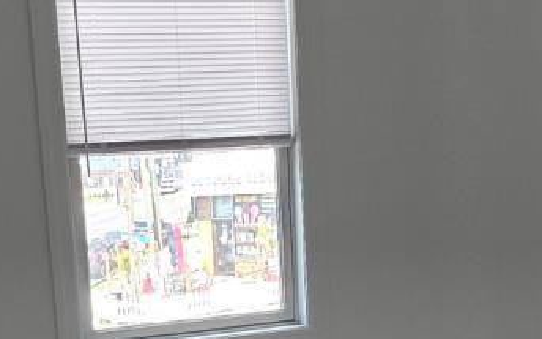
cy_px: 357
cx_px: 187
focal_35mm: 60
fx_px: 886
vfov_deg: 20.8
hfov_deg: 33.7
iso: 50
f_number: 1.9
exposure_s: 1/120
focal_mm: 2.2
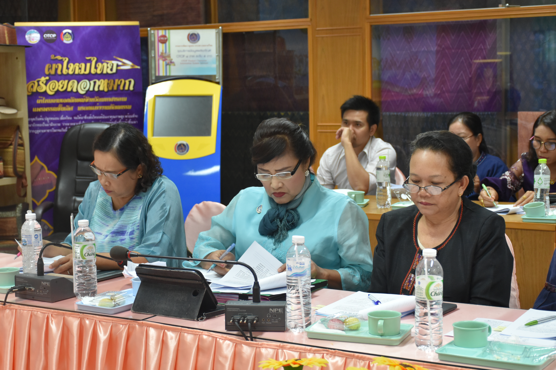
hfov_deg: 31.9
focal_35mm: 63
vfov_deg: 21.6
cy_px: 185
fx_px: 973
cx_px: 278
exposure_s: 1/60
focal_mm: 42
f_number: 4.5
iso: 1100
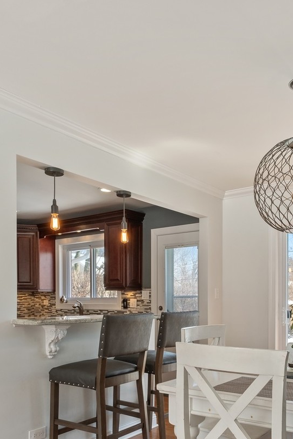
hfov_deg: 42.5
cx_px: 213
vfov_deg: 60.5
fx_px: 366
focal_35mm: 30
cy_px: 292
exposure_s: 1/10
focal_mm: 10
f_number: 9
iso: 200
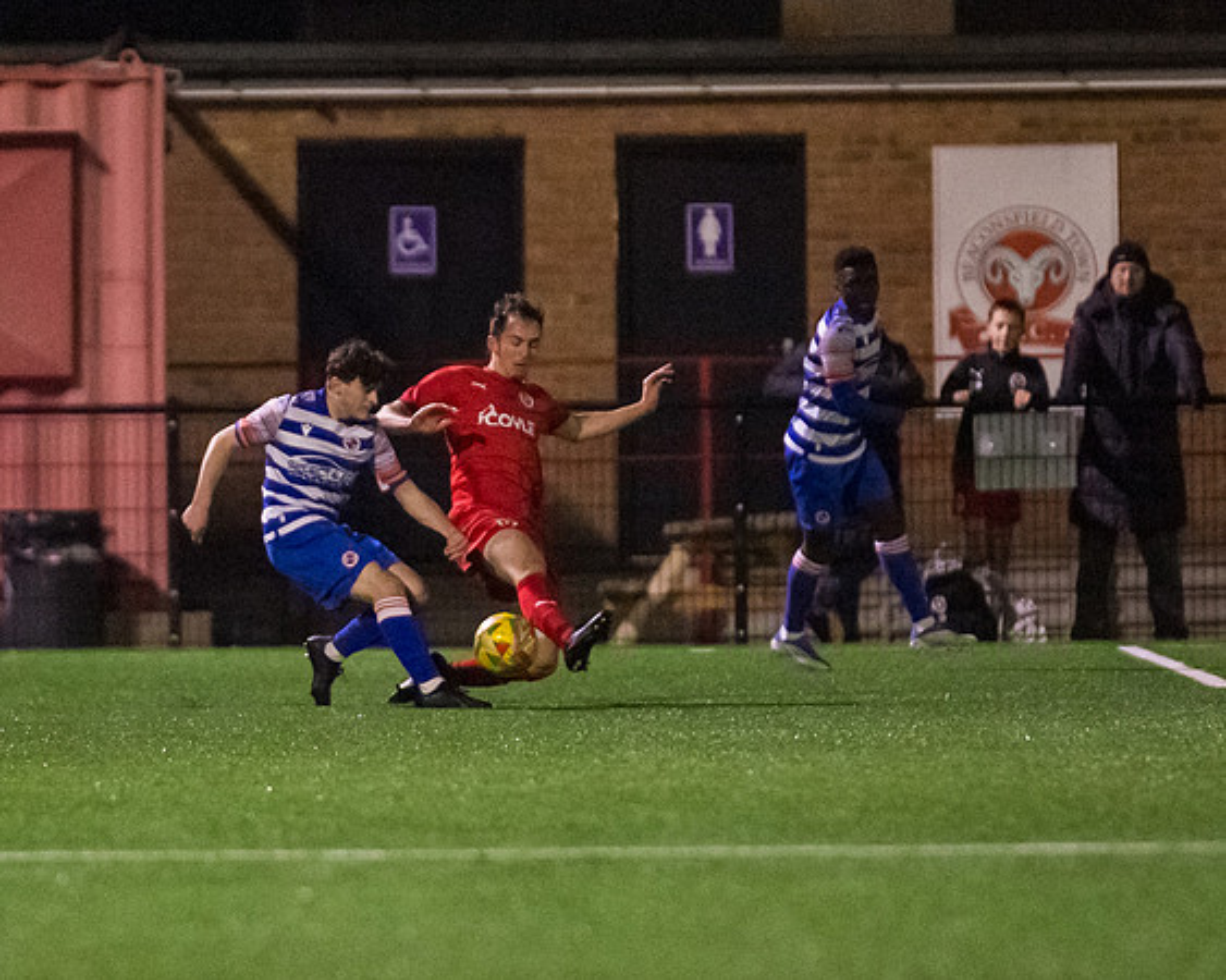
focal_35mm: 666
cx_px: 351
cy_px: 567
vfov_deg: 2.3
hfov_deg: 2.9
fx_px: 24172
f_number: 2.8
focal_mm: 300
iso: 8000
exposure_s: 1/1250
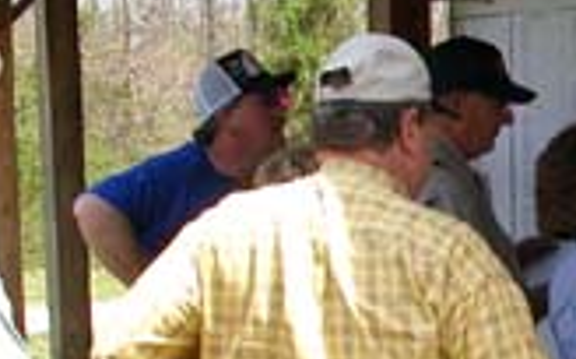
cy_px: 422
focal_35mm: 108
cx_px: 695
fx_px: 1693
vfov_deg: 11.8
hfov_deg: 18.3
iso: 100
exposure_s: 1/206
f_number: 4.5
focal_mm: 5.6
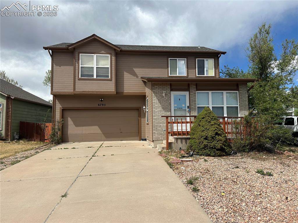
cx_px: 149
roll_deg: +0.6
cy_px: 112
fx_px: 207
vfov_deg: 56.8
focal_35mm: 24
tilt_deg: +6.0
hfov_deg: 71.6
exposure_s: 1/5848
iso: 80
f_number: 1.78
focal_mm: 6.86
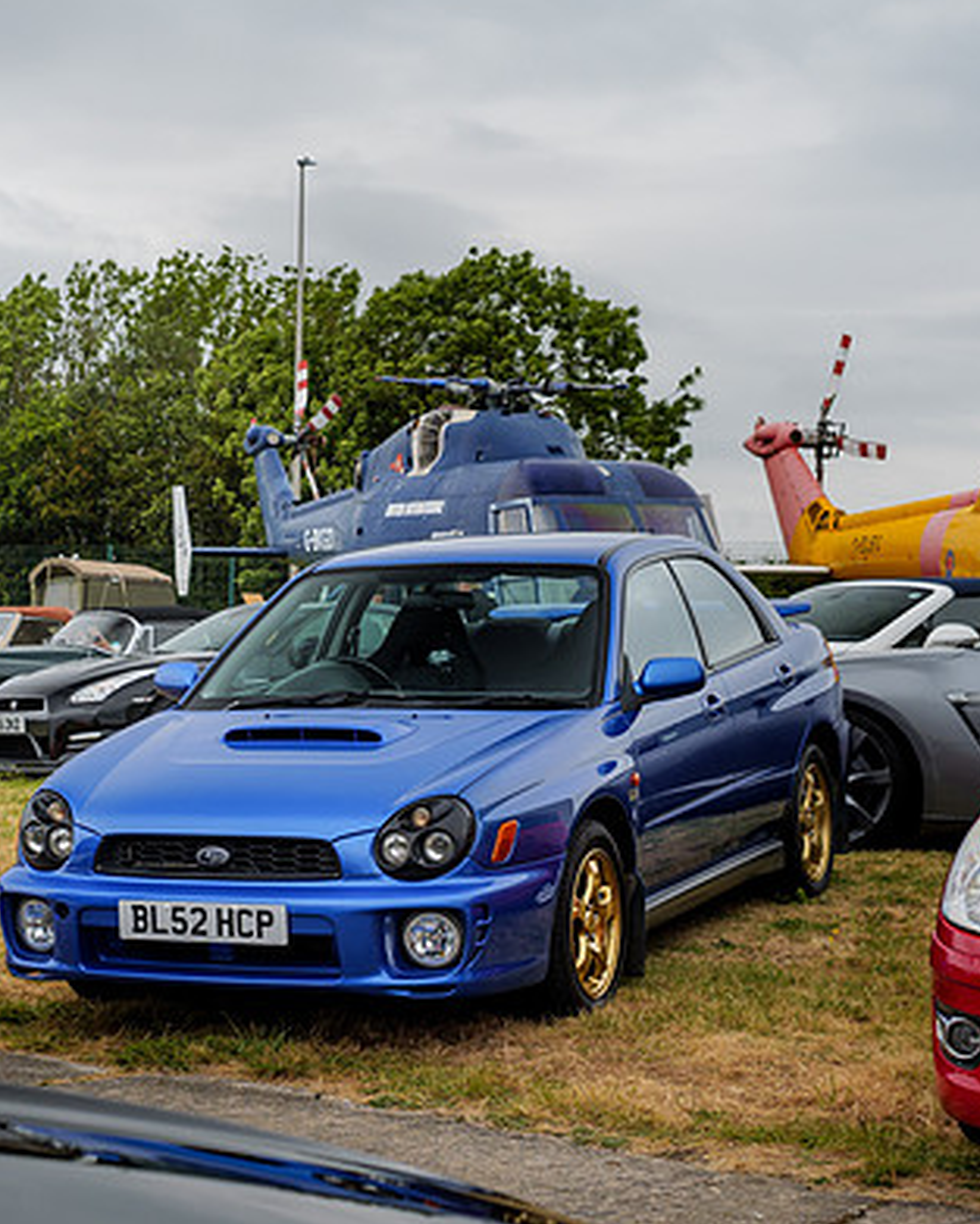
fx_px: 2827
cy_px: 710
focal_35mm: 78
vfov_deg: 24.4
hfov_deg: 19.6
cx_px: 307
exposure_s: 1/320
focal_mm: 25
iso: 200
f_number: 3.7
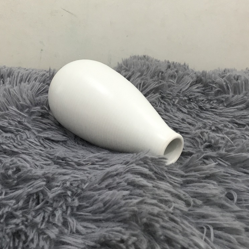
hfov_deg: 38.3
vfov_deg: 38.1
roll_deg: +0.9
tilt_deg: -18.4
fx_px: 358
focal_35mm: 44
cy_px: 91
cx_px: 108
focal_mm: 3.3
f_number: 2.4
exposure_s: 1/33
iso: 100
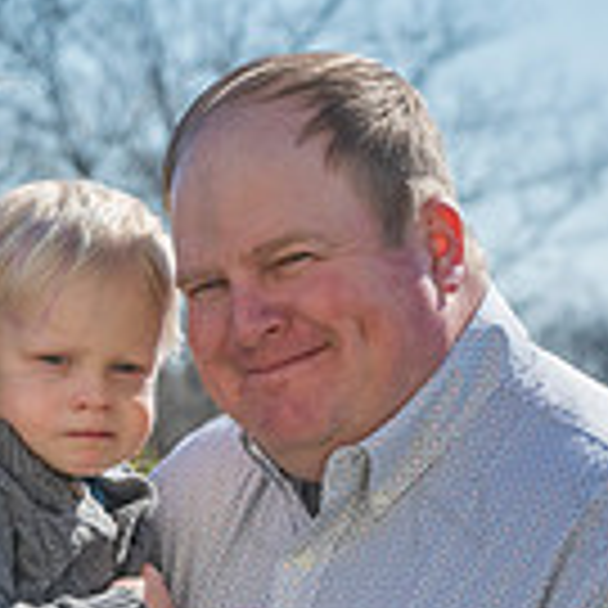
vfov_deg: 6.4
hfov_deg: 6.4
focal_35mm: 271
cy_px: 676
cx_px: 23
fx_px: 5385
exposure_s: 1/640
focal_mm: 96
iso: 400
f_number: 8
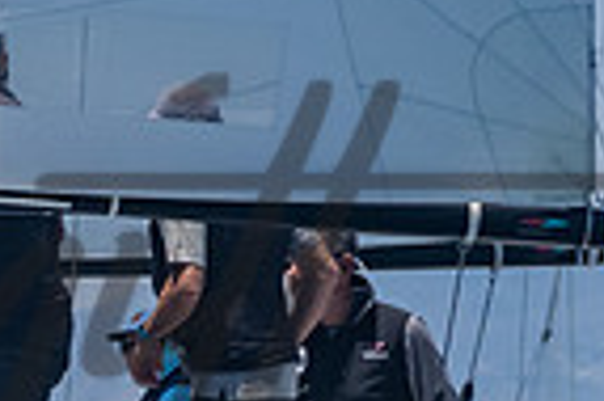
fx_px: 26579
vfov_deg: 0.9
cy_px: 279
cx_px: -207
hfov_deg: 1.3
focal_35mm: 1586
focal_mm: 260
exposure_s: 1/1250
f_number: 14
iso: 640
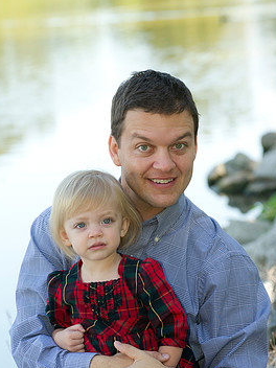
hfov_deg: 8.6
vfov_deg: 11.5
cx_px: 134
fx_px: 1829
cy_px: 230
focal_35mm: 172
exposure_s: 1/160
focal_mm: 140
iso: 250
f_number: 5.6
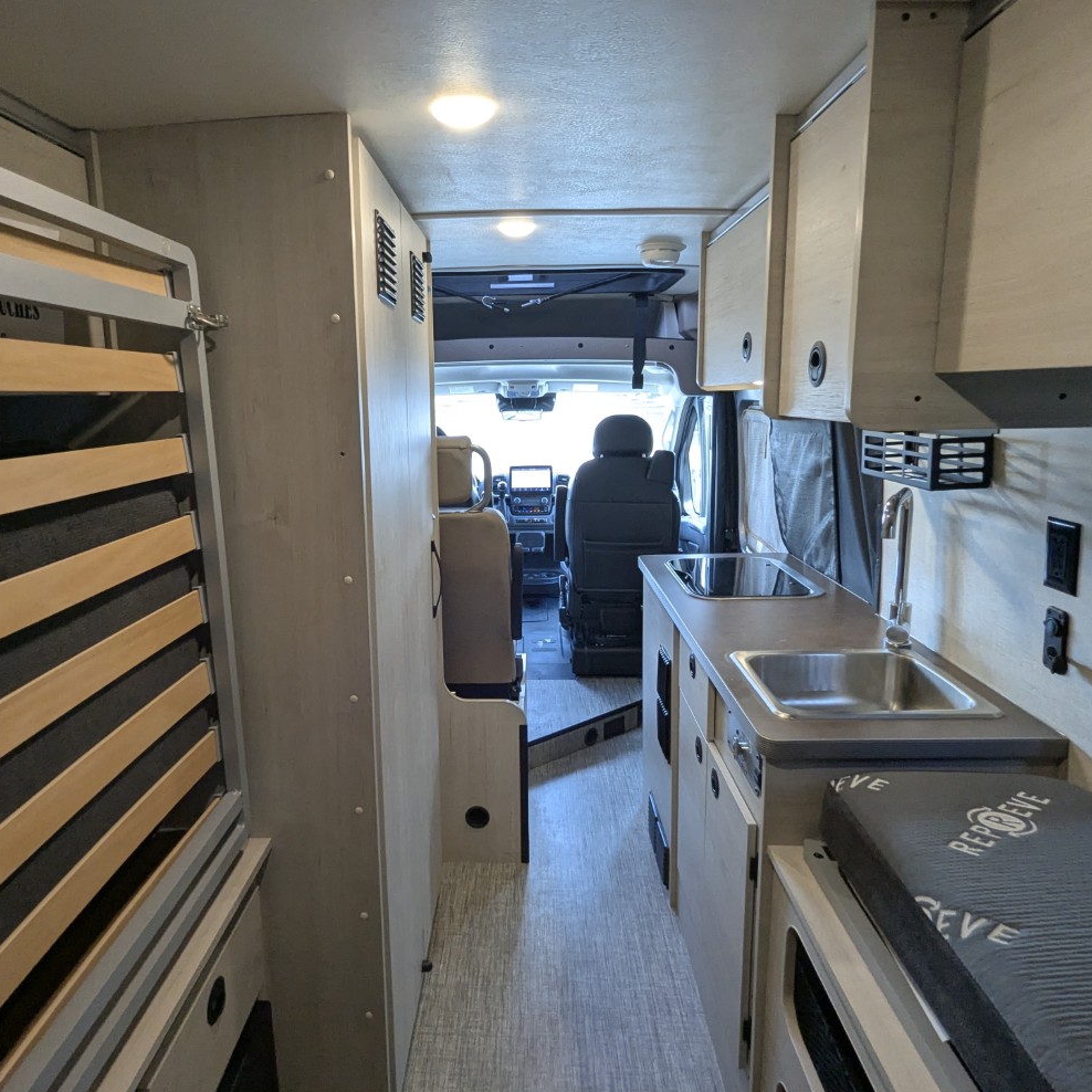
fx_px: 714
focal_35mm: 20
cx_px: 492
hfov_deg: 74.6
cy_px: 526
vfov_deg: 74.8
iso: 272
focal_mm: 2.35
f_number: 2.2
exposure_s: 1/123
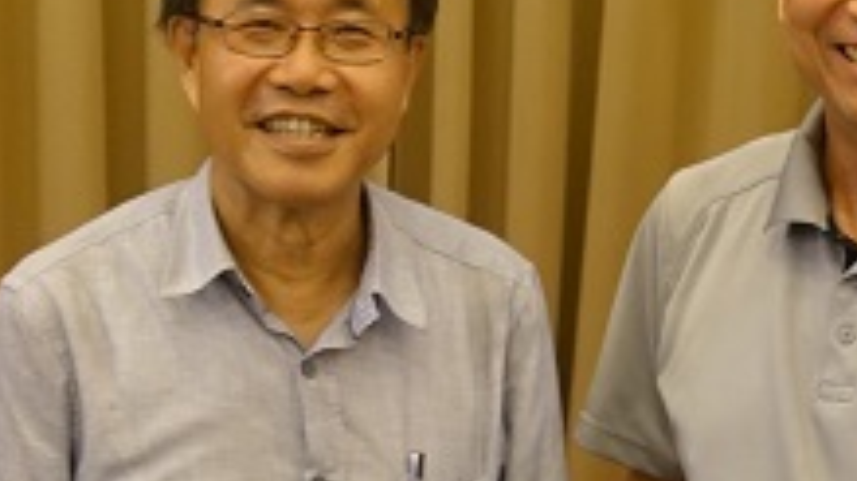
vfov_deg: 10.5
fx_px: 2612
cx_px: 438
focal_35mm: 115
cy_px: 301
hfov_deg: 18.6
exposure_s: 1/60
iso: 400
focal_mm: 8.8
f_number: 1.8
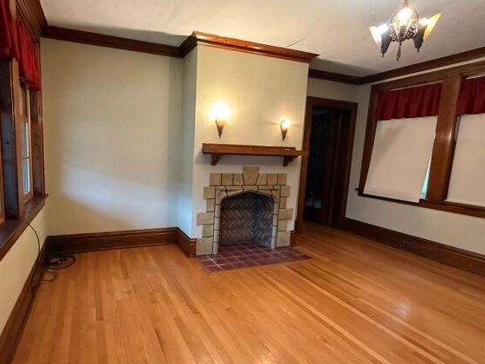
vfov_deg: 65.9
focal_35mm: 20
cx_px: 189
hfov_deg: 80.6
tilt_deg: -7.1
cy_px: 190
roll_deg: -1.7
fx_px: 280
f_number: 2.2
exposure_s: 1/60
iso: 640
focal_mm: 2.22
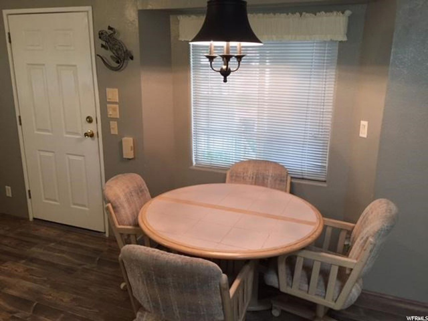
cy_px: 160
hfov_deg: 61.7
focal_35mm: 29
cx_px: 214
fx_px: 359
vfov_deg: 48.2
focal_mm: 4.15
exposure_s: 1/30
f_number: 2.2
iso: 50
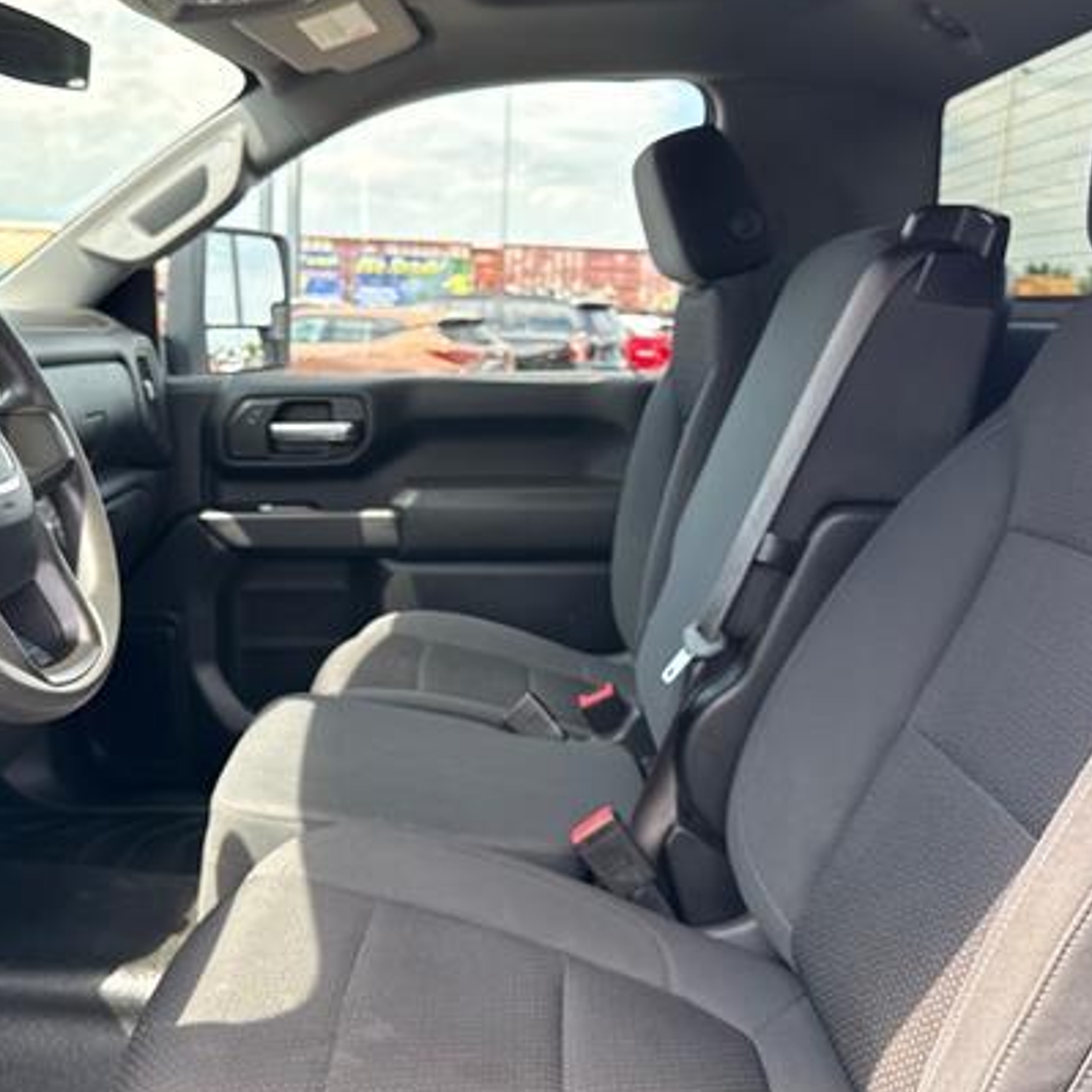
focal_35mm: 34
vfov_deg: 48.4
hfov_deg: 48.3
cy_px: 493
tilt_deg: -7.1
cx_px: 460
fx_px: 1213
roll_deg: -2.1
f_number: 1.78
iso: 125
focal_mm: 6.76
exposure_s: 1/234
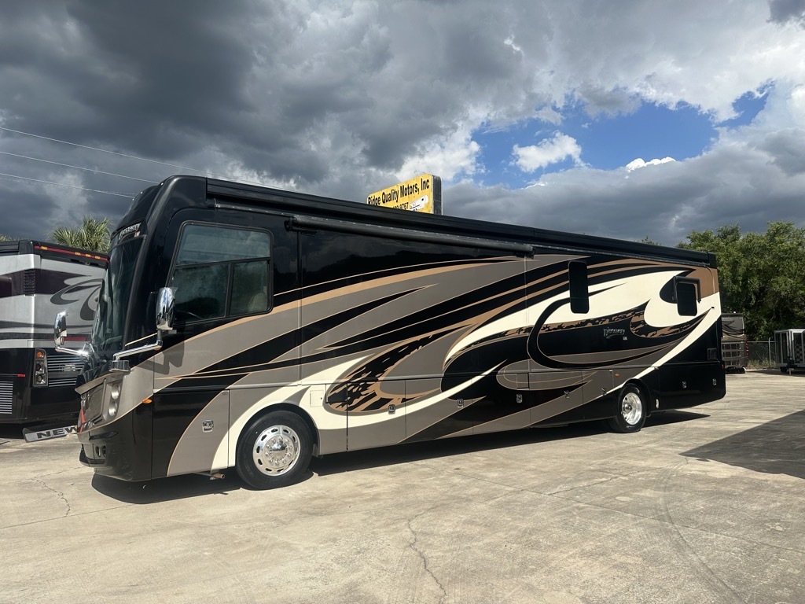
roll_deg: +1.5
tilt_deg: +4.4
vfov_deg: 56.8
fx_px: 558
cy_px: 302
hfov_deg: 71.6
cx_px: 402
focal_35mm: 24
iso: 80
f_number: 1.78
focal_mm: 6.86
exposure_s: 1/6211
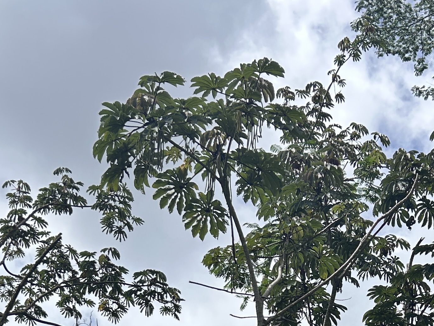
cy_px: 471
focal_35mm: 76
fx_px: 953
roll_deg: -1.3
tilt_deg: +13.5
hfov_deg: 25.6
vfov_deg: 17.6
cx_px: 239
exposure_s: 1/4115
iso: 50
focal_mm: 5.7
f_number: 1.5
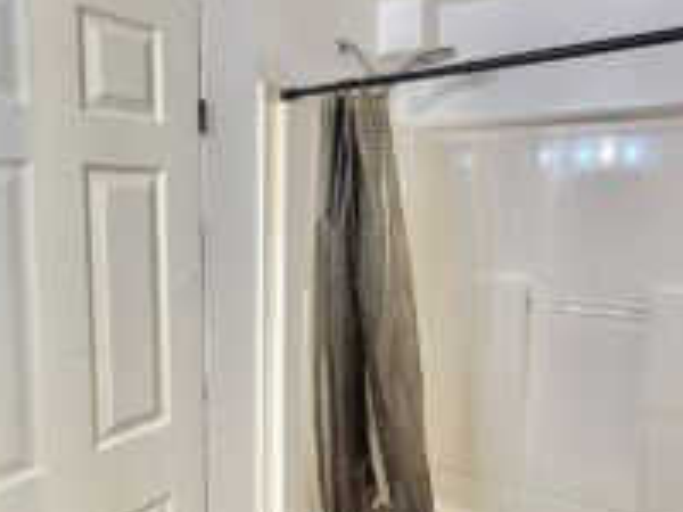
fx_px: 552
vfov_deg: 49.0
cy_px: 338
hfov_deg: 63.2
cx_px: 389
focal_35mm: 28
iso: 125
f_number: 2.2
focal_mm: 2.22
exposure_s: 1/99
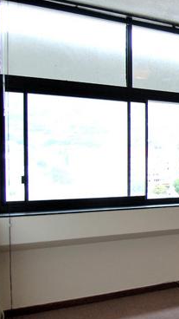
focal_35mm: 41
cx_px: 286
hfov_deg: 22.4
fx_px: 346
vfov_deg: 49.4
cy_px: 166
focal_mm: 12
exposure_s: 1/100
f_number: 4.5
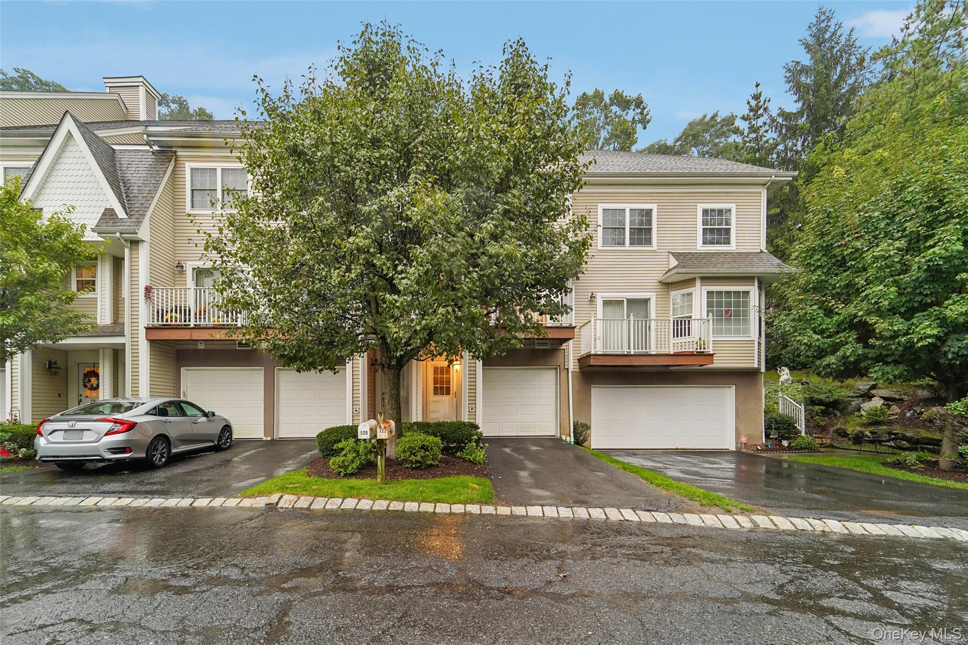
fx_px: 376
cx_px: 484
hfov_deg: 104.3
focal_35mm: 14
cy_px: 322
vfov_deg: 81.2
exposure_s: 1/13
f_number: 8
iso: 400
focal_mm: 14
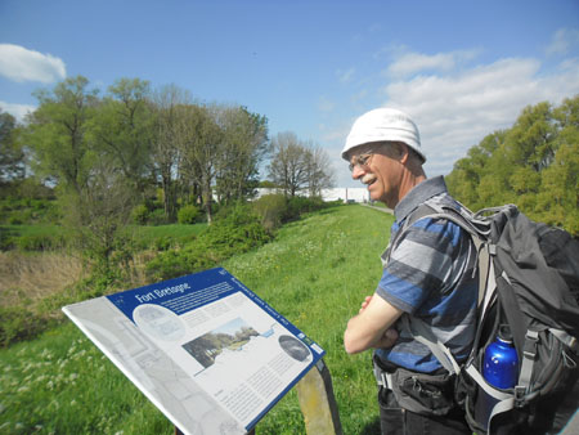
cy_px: 218
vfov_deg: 51.4
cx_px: 290
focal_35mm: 27
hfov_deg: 65.3
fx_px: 452
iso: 80
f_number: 3.5
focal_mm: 4.9
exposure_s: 1/861
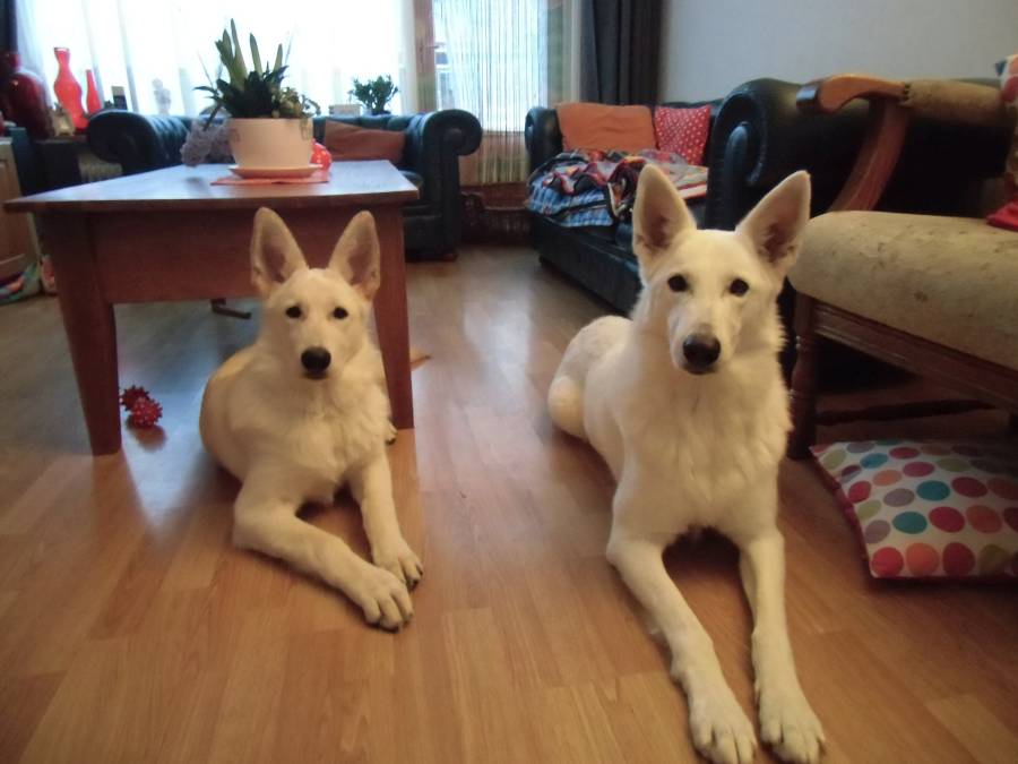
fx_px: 706
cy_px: 382
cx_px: 509
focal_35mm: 24
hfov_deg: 71.6
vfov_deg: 56.8
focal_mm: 4.24
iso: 800
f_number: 3
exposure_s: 1/8
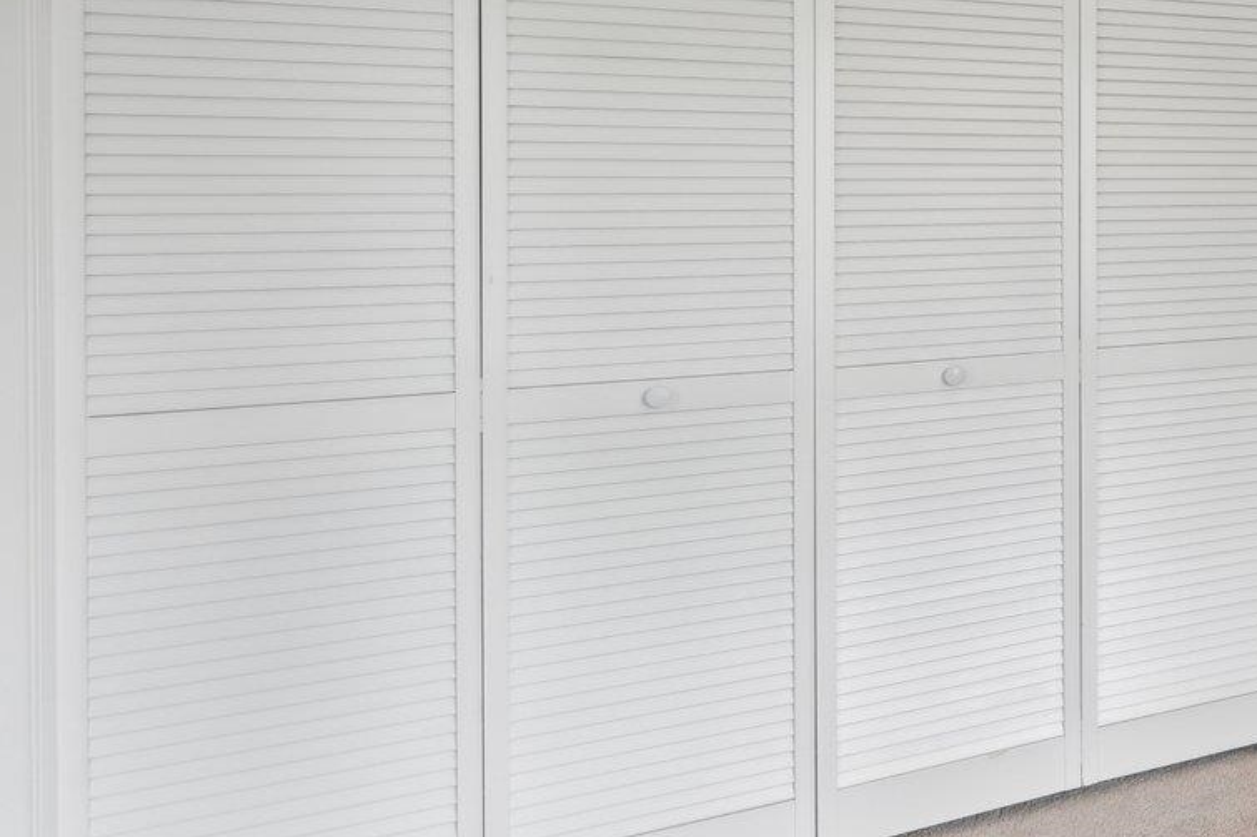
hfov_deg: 34.7
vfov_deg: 33.7
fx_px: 1326
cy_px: 137
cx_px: 1652
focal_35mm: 38
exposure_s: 1/15
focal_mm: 14
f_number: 8
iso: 400
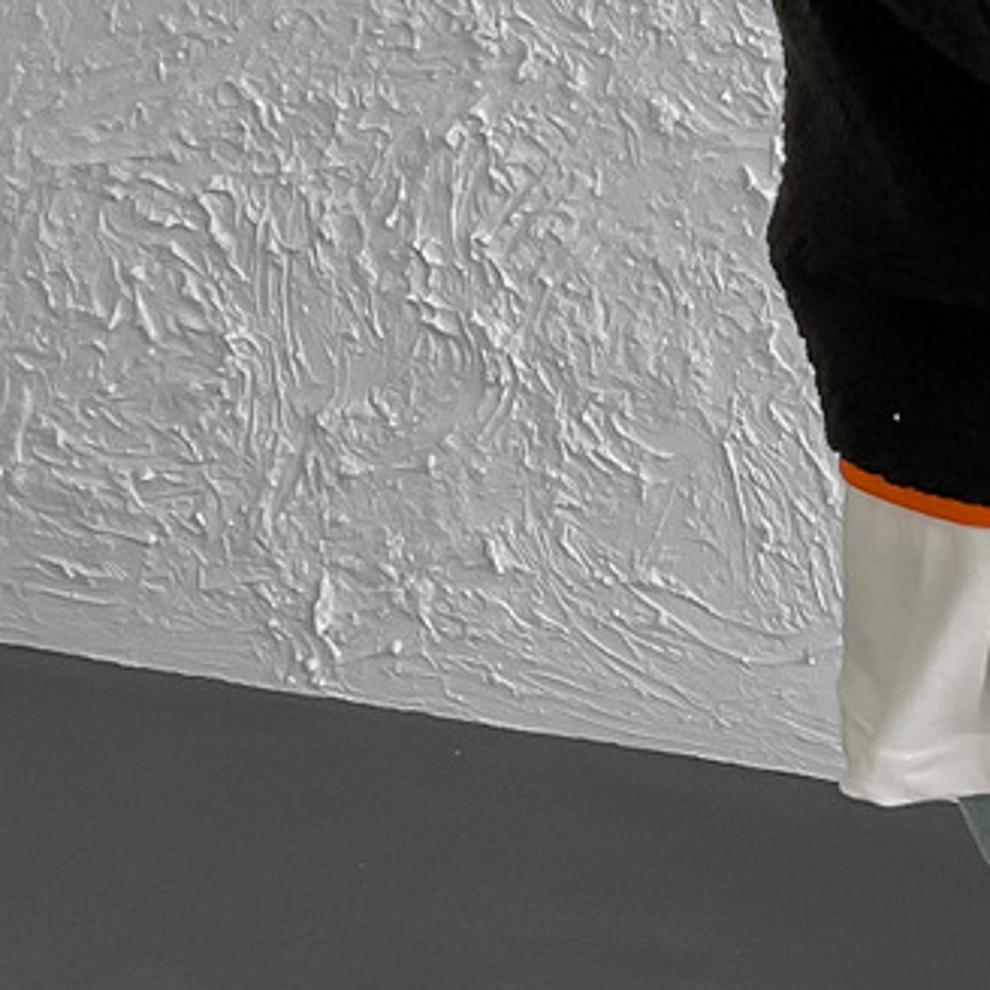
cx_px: 1316
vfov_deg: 14.0
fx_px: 4045
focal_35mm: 125
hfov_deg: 13.4
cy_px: 525
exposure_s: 1/120
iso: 64
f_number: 1.8
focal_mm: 3
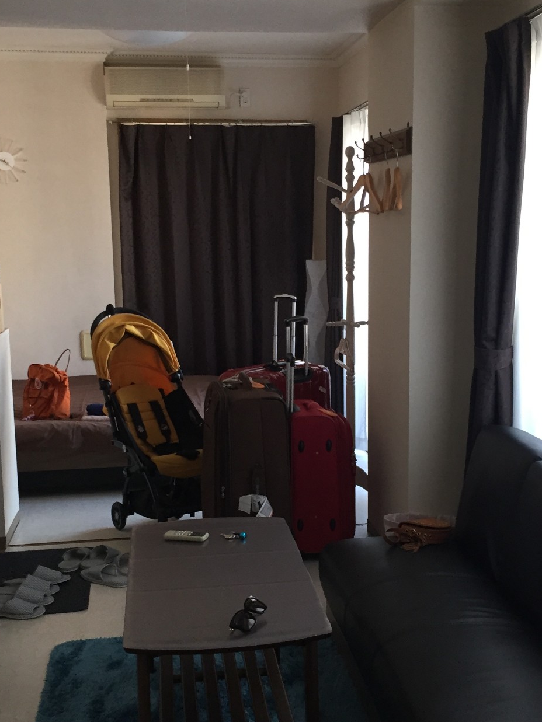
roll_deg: +1.2
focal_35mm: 48
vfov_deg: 39.6
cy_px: 395
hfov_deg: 30.2
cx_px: 318
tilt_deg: -9.3
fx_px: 1002
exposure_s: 1/30
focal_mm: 4.15
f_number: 2.2
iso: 50
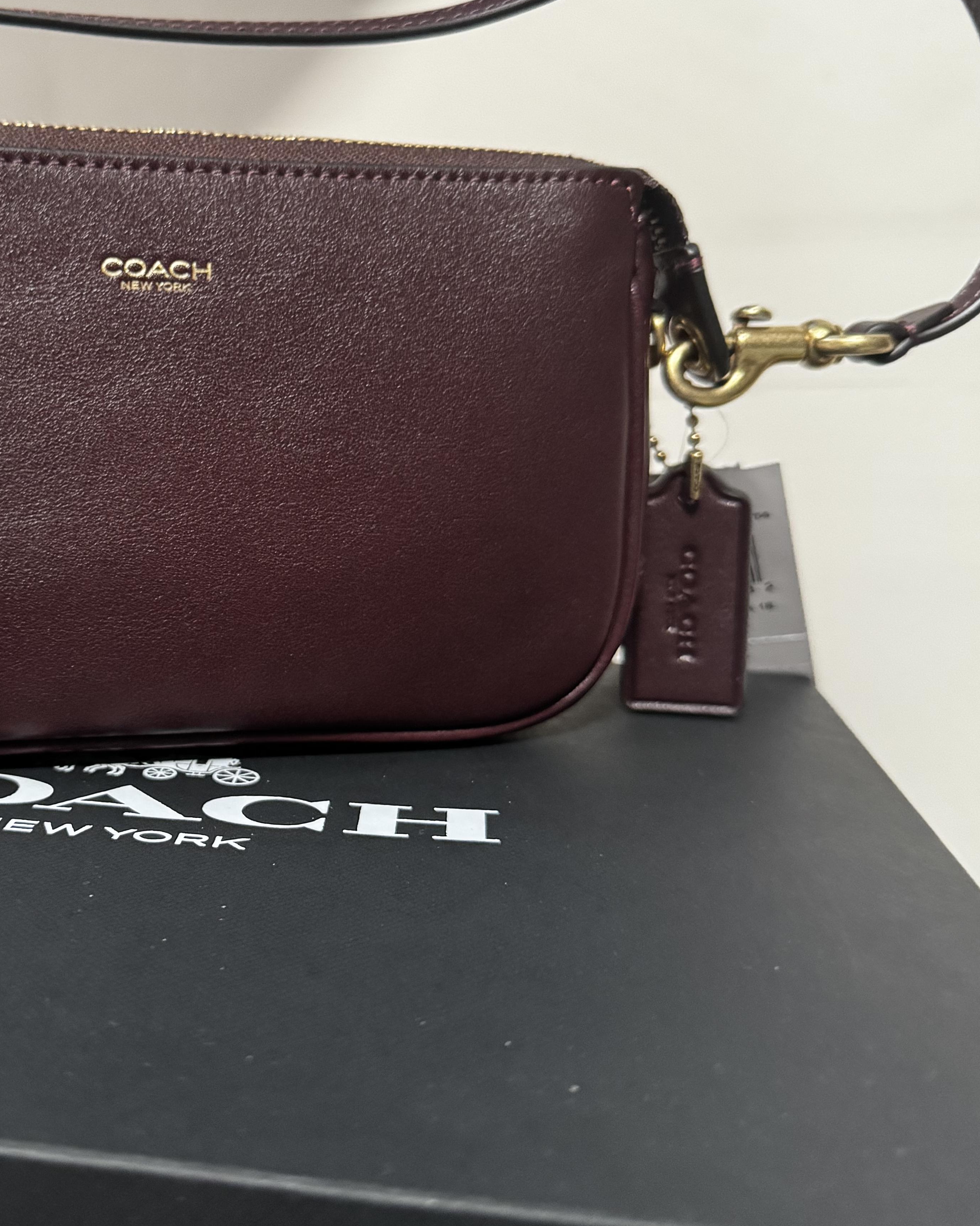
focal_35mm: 39
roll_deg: +2.8
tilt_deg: -9.0
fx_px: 1414
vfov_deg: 46.8
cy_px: 559
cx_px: 232
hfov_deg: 37.2
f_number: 1.78
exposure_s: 1/37
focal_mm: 6.76
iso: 800
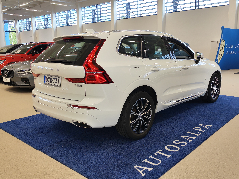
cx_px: 120
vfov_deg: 42.9
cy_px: 90
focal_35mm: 33
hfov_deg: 55.4
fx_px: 228
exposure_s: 1/100
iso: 125
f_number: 1.9
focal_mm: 6.12
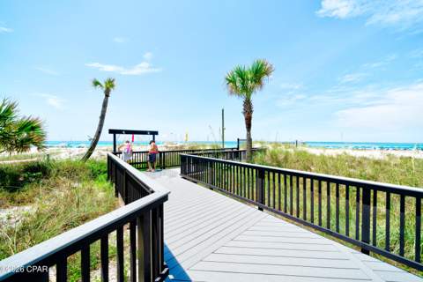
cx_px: 212
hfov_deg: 112.6
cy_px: 141
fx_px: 141
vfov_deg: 90.0
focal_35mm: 12
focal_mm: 12
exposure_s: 1/800
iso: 125
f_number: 5.6
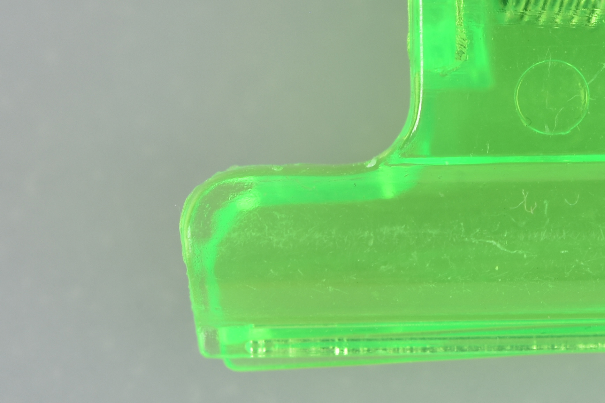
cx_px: 544
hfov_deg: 6.6
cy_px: 25
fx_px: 5227
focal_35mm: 311
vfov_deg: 4.4
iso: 100
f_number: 5.6
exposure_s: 1/160
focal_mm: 60
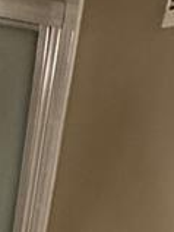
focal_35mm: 106
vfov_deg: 14.7
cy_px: 487
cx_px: -57
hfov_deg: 13.5
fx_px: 709
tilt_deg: -26.4
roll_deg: -6.9
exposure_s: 1/60
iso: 400
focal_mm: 2.22
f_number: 2.2
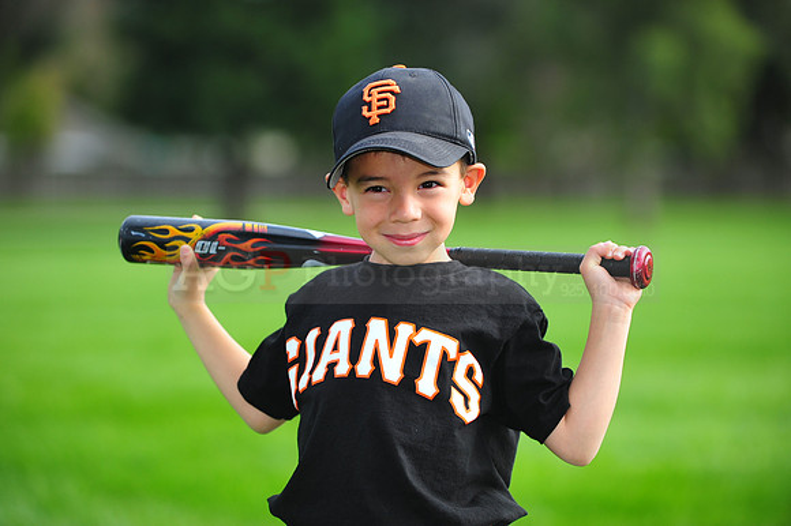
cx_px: 396
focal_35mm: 200
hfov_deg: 10.3
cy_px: 263
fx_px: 4392
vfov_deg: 6.9
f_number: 4
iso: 400
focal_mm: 200
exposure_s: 1/1250
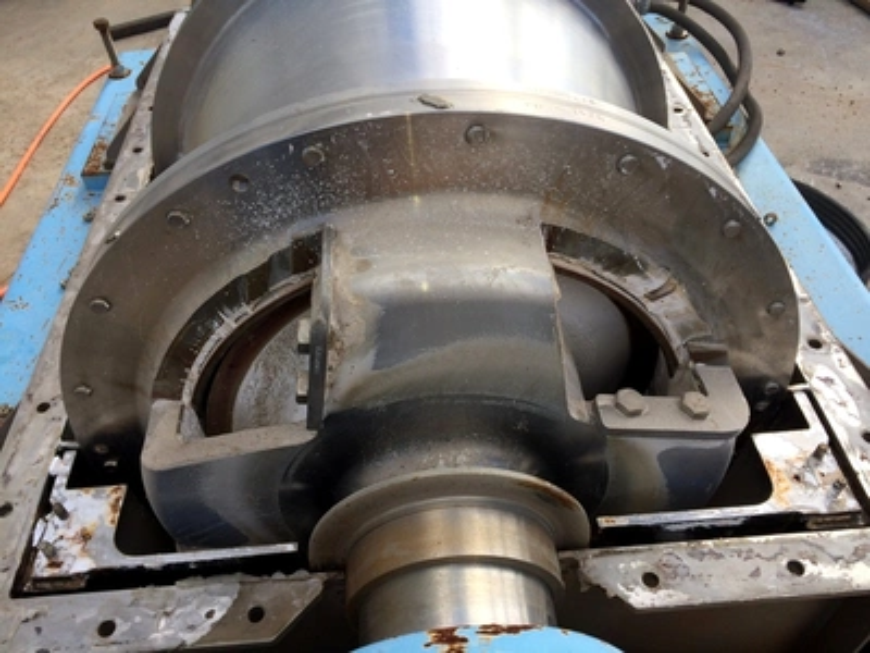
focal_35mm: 29
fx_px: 729
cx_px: 435
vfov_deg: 48.2
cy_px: 326
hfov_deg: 61.7
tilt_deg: -45.1
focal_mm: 4.15
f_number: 2.2
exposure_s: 1/977
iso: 32
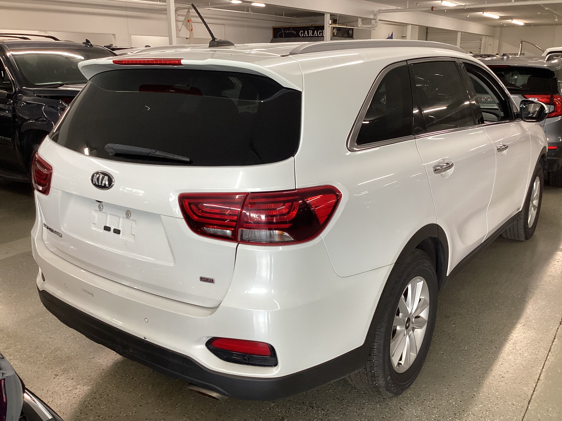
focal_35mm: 31
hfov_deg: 58.4
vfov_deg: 45.4
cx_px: 281
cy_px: 210
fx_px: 503
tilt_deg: -18.7
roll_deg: -0.8
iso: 80
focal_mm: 3.3
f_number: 2.4
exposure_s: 1/60
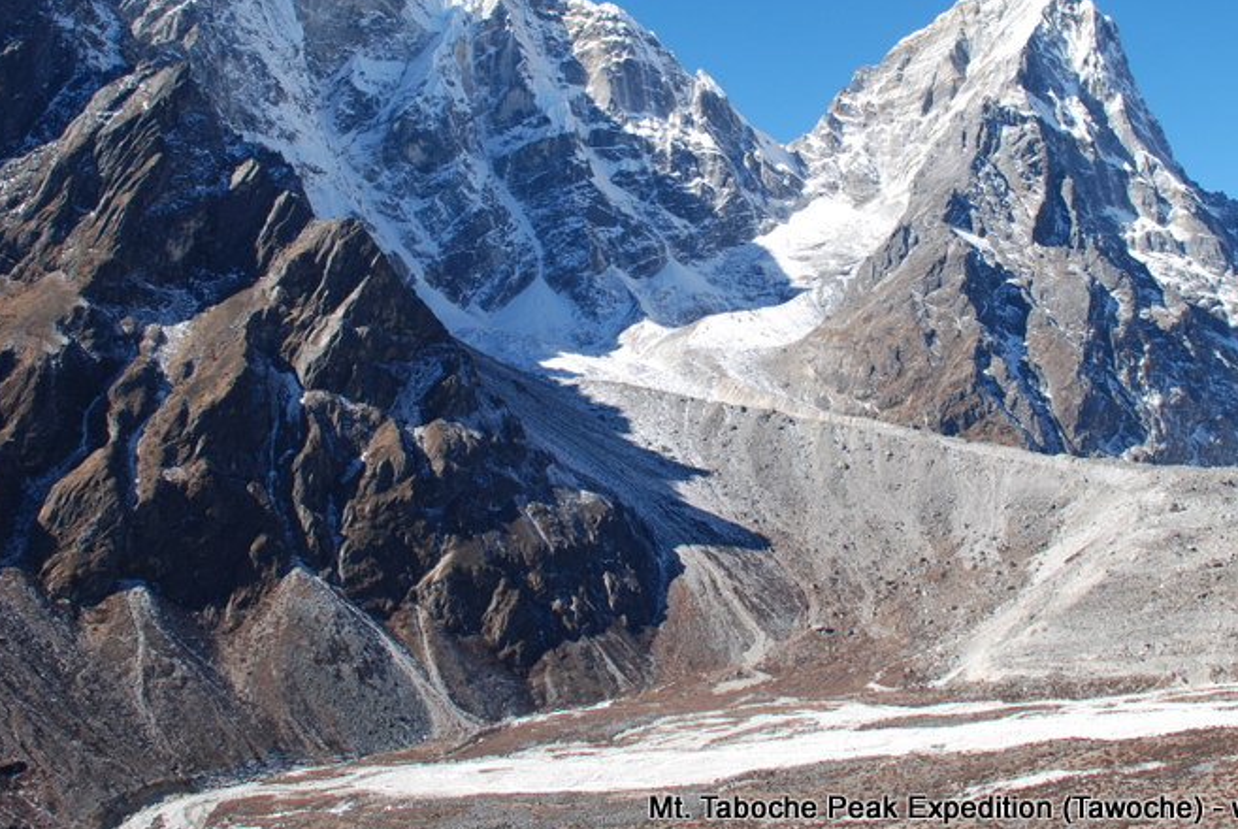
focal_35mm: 37
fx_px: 1274
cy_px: 291
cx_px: 731
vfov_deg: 35.8
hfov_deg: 51.5
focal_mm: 18
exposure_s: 1/200
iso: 100
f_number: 7.1
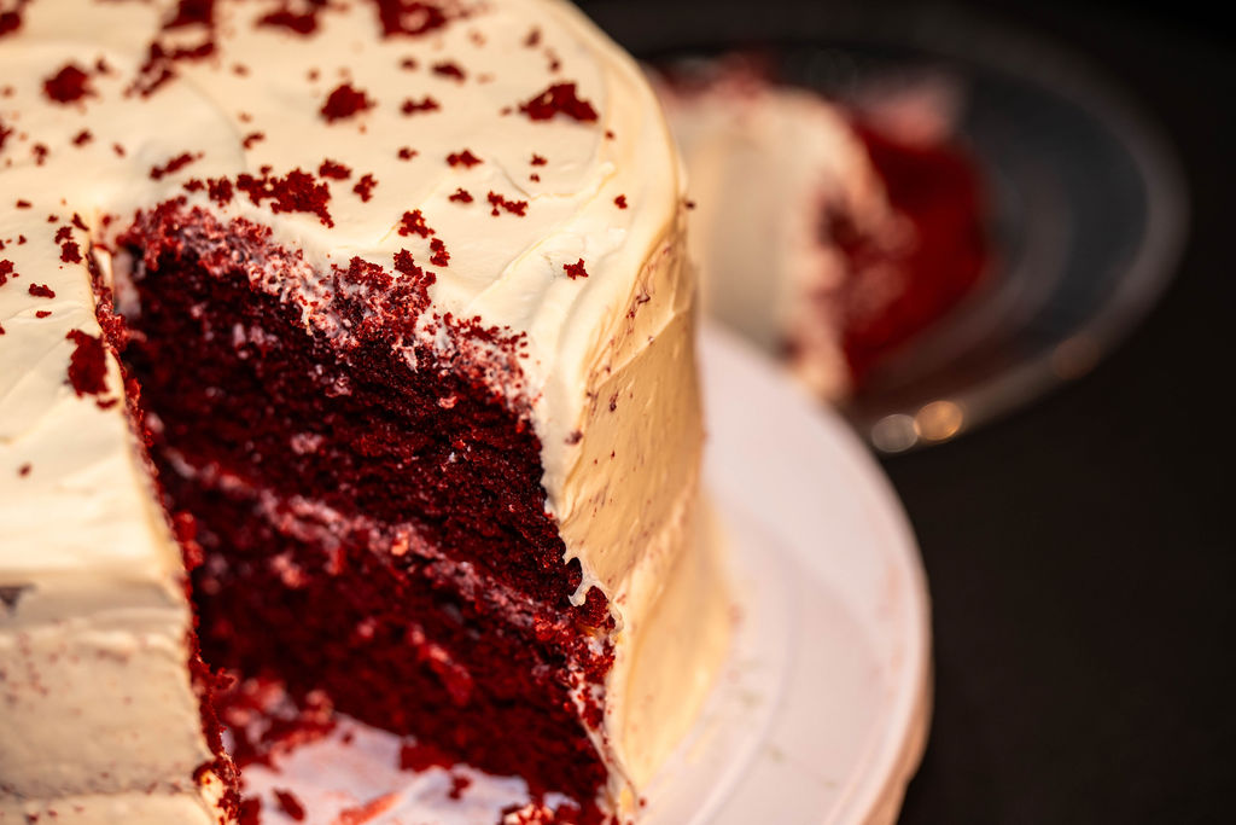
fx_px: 4635
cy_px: 412
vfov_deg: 10.2
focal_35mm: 135
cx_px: 618
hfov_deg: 15.2
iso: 250
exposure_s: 1/125
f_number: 4
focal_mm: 135
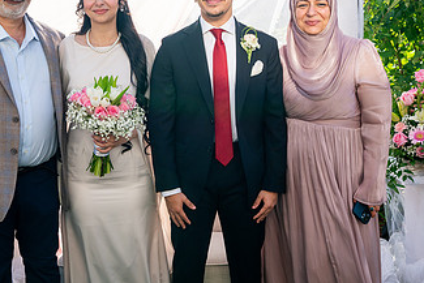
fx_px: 589
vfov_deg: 27.0
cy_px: 123
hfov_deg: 39.4
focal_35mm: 50
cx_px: 168
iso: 200
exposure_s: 1/640
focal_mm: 28
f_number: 3.5
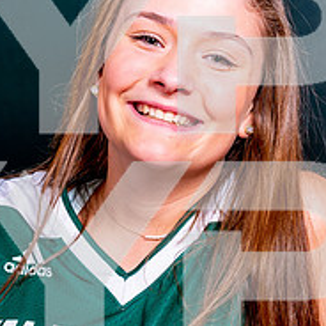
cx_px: 149
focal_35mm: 147
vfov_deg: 11.8
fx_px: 1566
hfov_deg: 11.9
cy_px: 256
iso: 200
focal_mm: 55
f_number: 8
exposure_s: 1/100
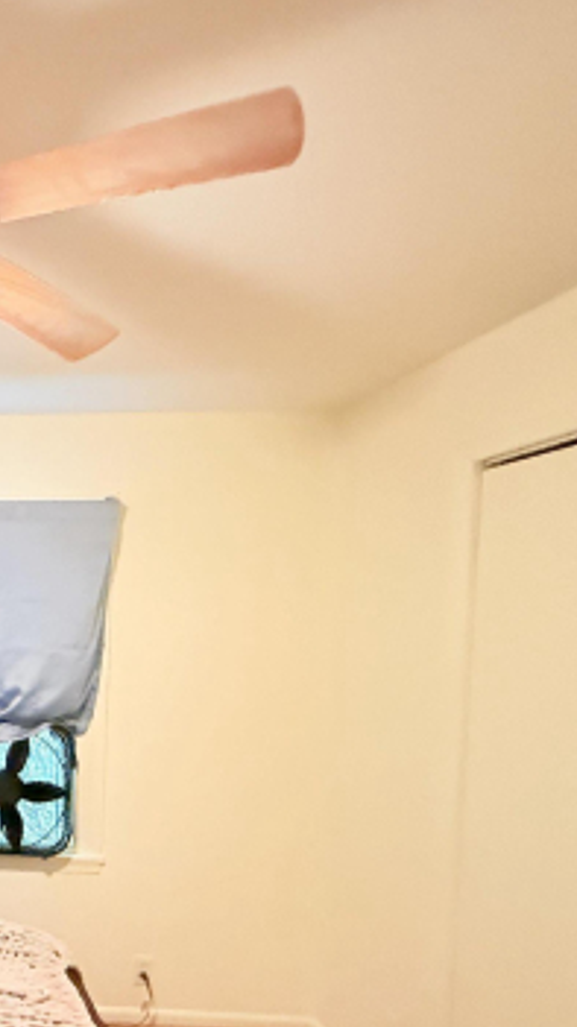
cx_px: -183
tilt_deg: -2.9
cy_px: 685
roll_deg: -0.7
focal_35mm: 29
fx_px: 790
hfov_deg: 30.8
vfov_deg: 64.4
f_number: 2.2
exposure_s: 1/60
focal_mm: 2.22
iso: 1250
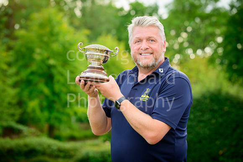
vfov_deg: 13.0
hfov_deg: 19.5
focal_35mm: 105
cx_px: 122
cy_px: 81
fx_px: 709
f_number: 4
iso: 200
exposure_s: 1/250
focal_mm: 105
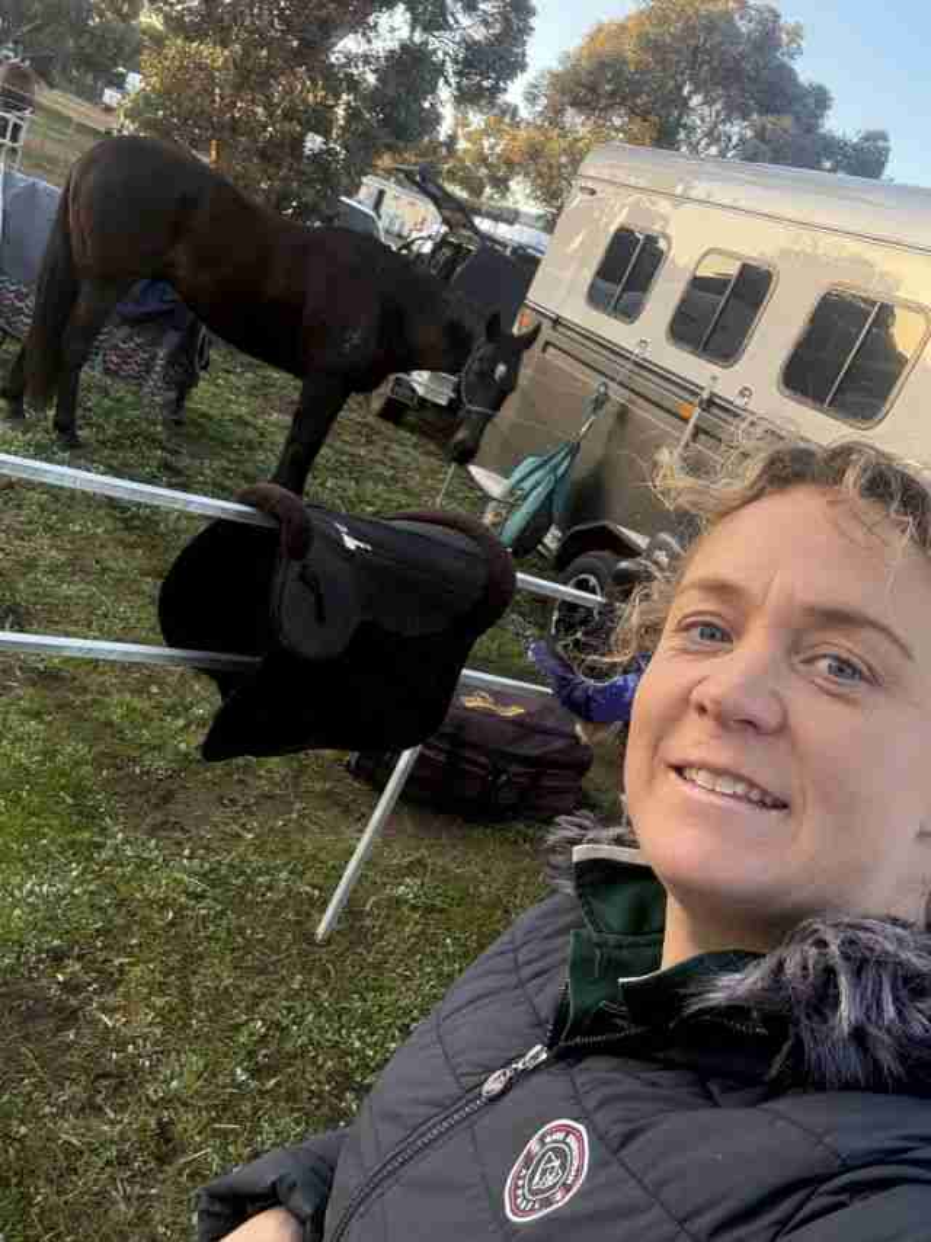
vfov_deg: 60.0
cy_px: 621
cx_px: 466
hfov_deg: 46.8
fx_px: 1076
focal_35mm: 30
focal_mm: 2.69
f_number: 1.9
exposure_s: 1/183
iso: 64
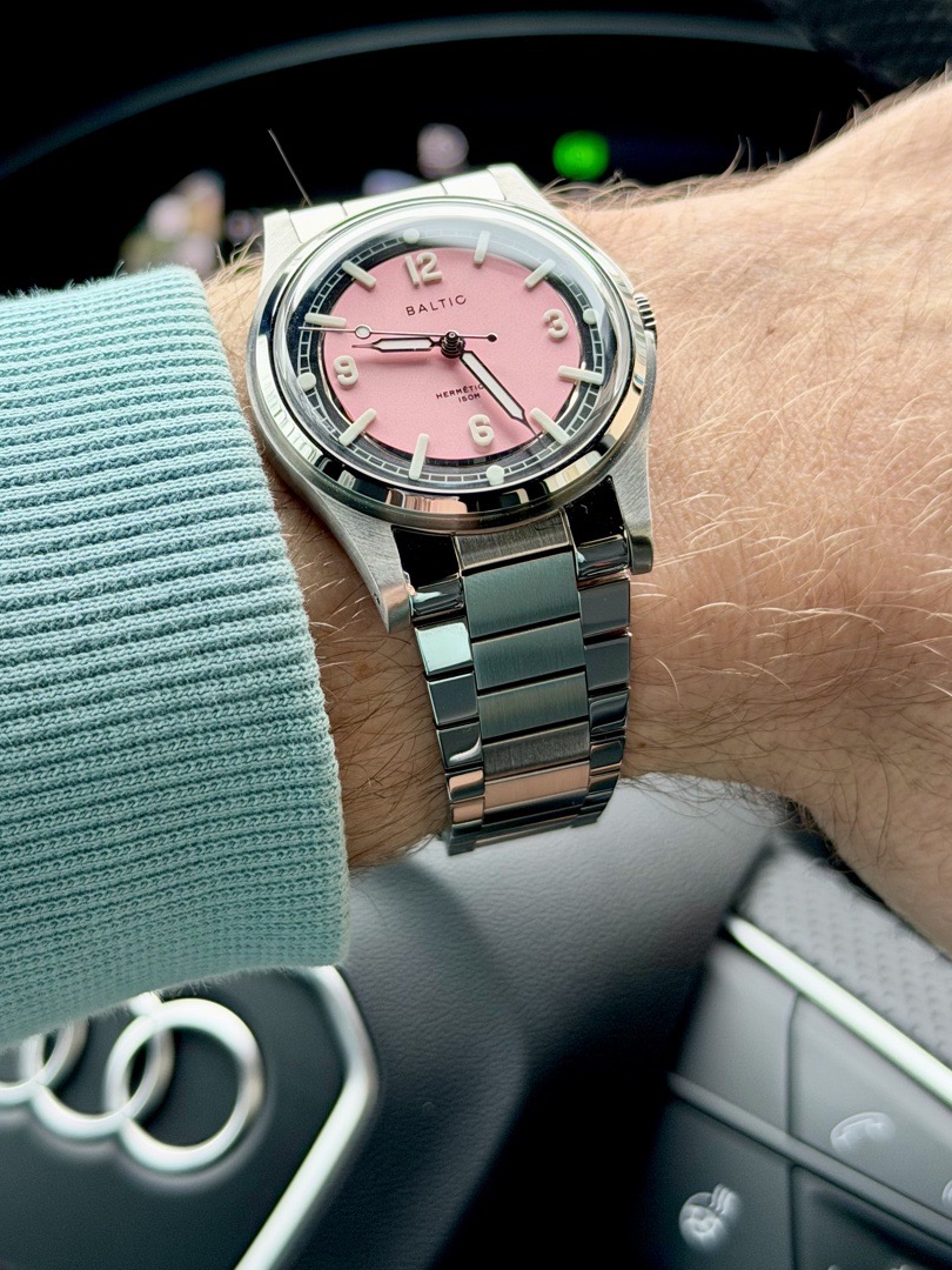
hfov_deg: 24.4
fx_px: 2200
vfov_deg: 32.1
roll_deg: +1.5
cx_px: 408
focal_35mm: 60
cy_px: 526
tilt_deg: -23.7
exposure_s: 1/188
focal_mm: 6.76
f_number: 1.78
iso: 50
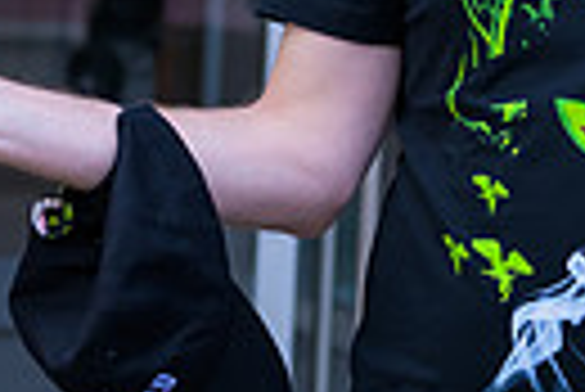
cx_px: 594
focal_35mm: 214
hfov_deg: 9.5
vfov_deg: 6.4
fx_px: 3481
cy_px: -151
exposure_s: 1/1000
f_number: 3.2
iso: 400
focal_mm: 48
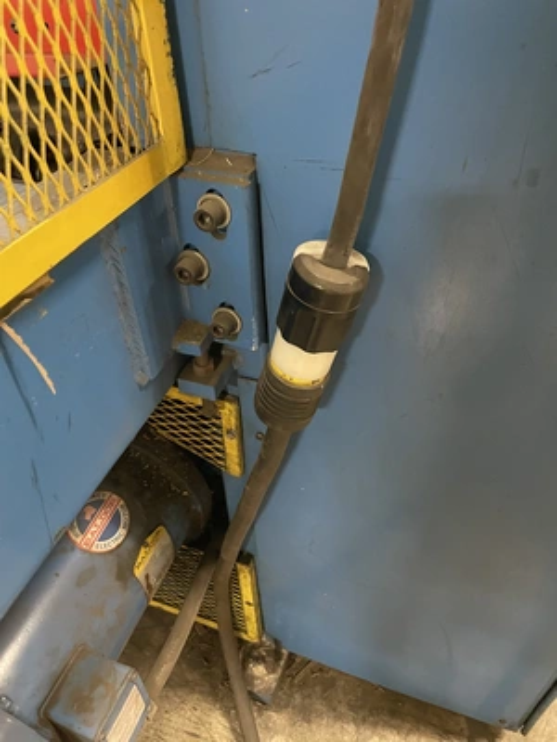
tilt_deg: -41.8
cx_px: 278
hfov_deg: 53.1
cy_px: 371
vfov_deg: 67.3
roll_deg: +3.4
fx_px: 558
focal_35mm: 26
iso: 800
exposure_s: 1/30
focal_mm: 4.2
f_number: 1.6
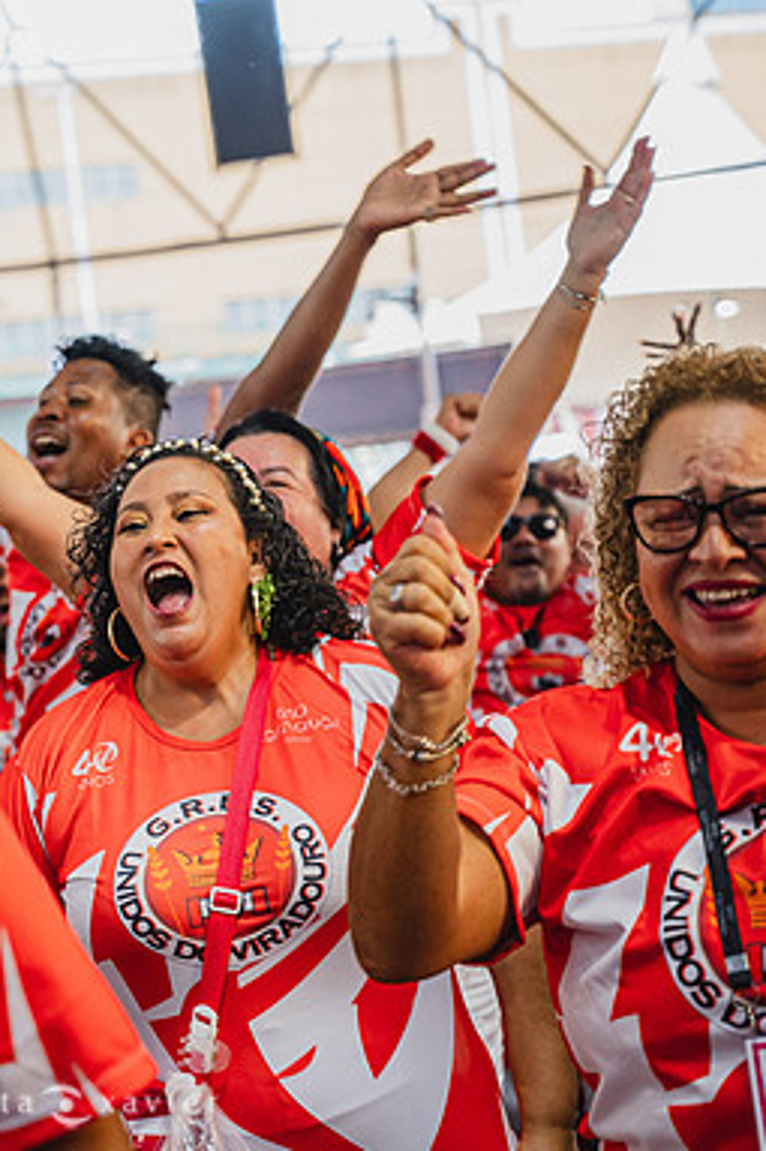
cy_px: 577
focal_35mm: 106
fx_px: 3386
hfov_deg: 12.8
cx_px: 60
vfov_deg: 19.3
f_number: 4
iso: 1000
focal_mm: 70
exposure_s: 1/320
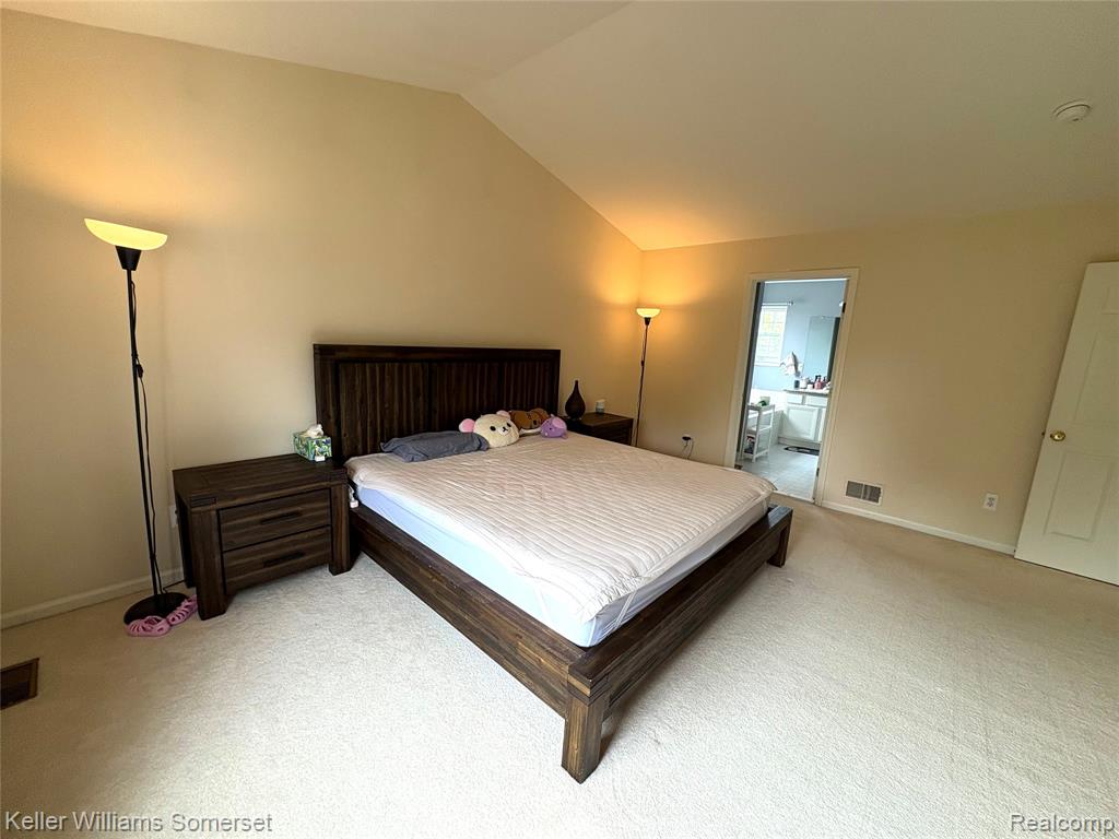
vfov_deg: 85.7
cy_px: 420
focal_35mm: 14
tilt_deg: -9.1
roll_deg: -1.7
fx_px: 453
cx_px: 560
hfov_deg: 102.1
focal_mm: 2.22
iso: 100
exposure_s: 1/100
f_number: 2.2
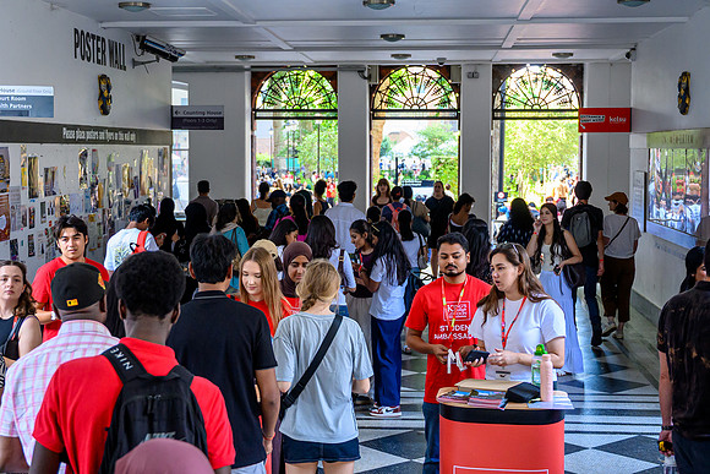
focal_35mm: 58
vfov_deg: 23.2
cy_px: 237
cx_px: 355
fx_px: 1153
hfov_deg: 34.2
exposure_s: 1/160
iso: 1400
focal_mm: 38
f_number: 4
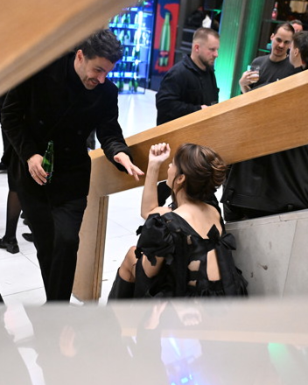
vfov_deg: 35.4
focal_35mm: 53
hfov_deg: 28.6
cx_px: 152
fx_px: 604
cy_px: 191
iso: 12800
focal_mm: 36
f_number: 2.8
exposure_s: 1/320
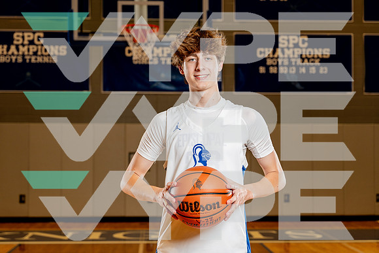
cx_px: 190
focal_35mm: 65
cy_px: 126
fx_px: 684
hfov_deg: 31.0
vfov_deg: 20.9
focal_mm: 65
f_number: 4
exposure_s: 1/250
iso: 250
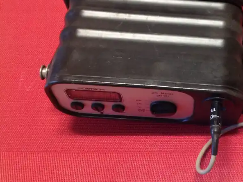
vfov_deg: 24.7
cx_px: 197
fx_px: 414
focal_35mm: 59
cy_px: 65
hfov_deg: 31.8
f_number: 2.4
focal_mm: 4.28
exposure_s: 1/15
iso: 250
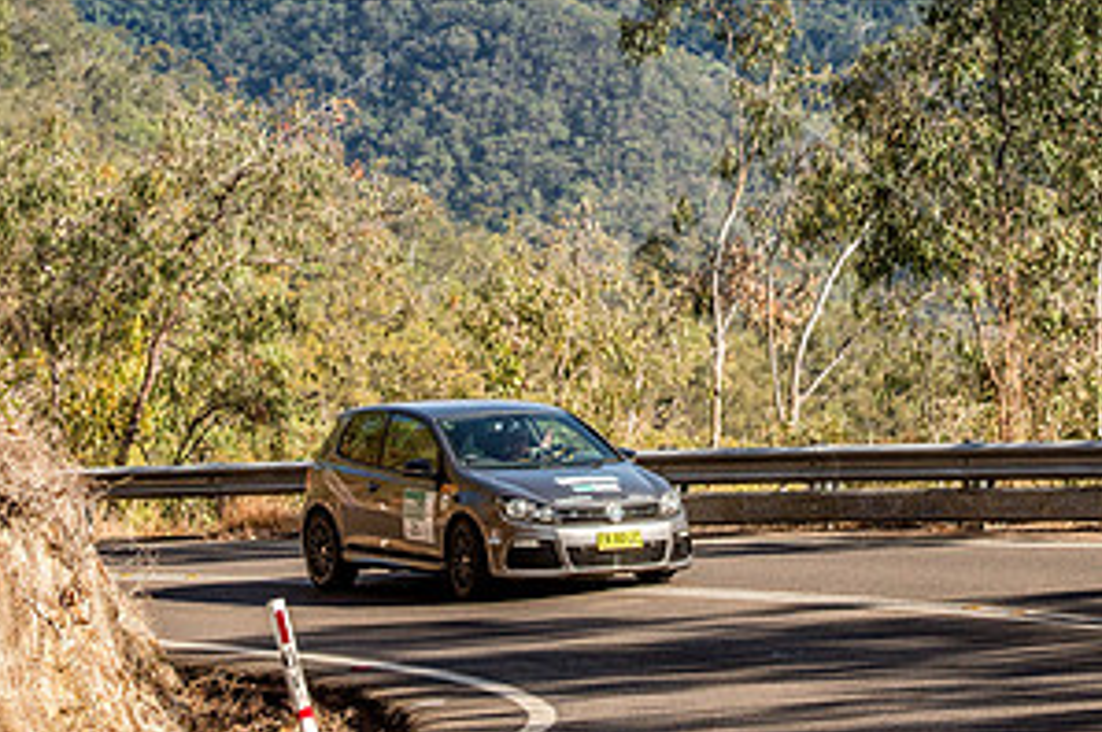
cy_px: -55
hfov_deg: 10.6
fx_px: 5963
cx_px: 551
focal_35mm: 195
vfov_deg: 7.0
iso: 250
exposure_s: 1/3200
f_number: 5
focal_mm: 86
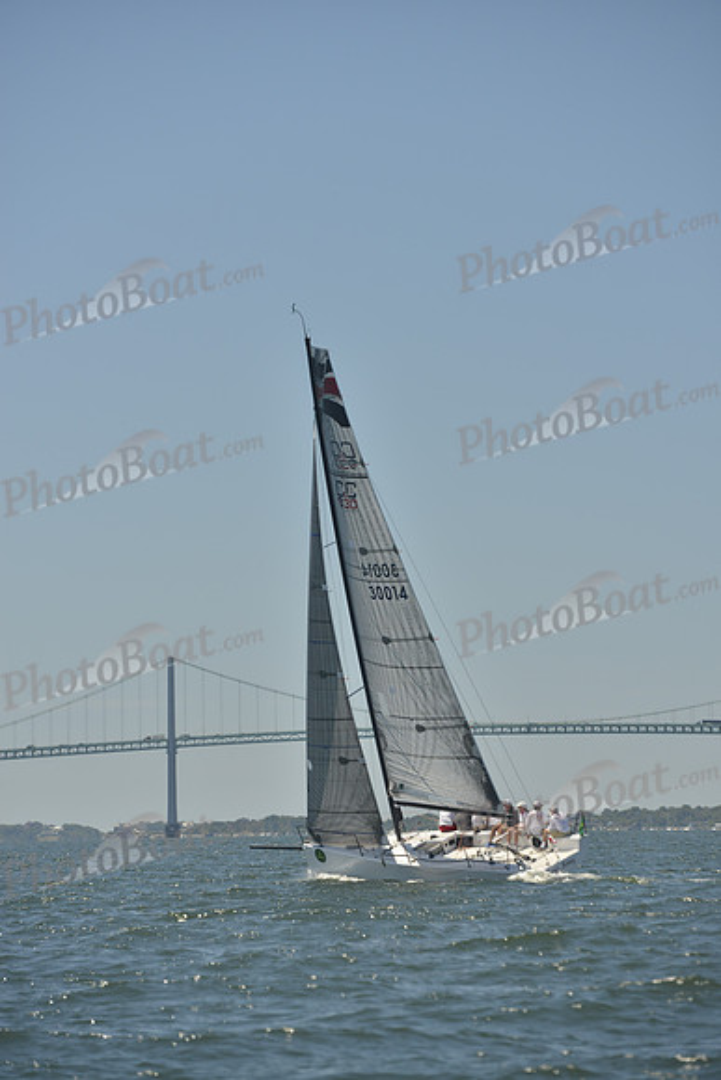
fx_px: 4203
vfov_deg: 14.7
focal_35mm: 140
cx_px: 360
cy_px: 540
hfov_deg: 9.8
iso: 280
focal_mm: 140
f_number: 5.6
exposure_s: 1/1250
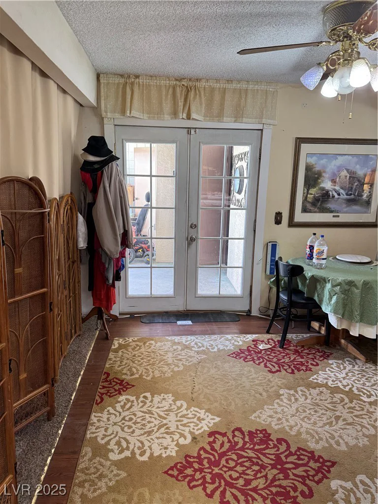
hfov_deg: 56.8
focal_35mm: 24
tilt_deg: -12.3
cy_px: 252
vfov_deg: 71.6
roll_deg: -1.3
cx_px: 189
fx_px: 349
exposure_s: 1/120
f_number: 1.78
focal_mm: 6.76
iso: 200
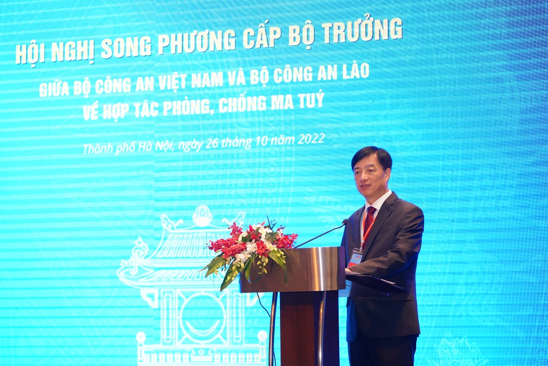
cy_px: 183
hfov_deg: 18.1
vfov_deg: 12.1
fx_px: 1720
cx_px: 274
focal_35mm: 113
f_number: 2.8
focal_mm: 113
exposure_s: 1/200
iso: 3200
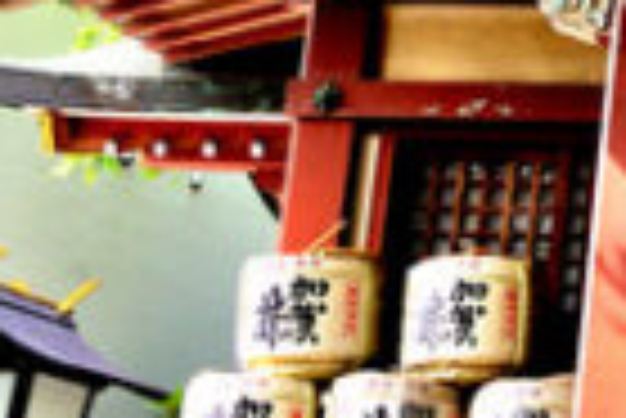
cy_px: -126
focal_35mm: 138
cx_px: 1202
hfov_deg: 13.1
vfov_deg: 9.8
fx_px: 2402
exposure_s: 1/500
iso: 1600
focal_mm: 32
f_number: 8
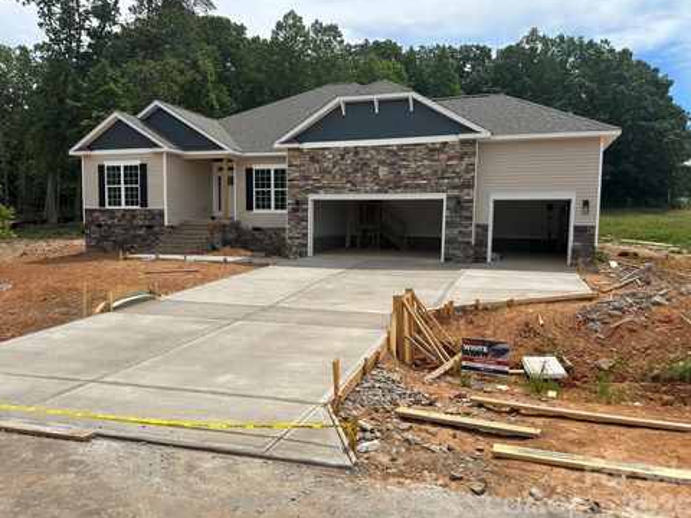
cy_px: 261
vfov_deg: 54.9
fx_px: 499
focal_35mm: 25
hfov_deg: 69.4
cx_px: 337
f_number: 1.78
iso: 80
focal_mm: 6.86
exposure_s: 1/5525
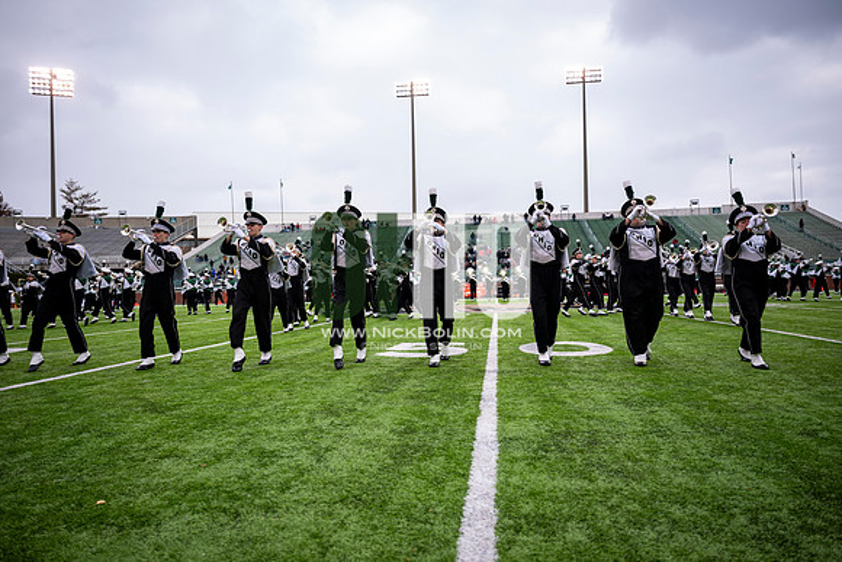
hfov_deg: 70.4
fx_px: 597
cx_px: 421
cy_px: 281
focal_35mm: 26
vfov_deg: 50.4
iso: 160
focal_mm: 25.5
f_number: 2.8
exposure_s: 1/500
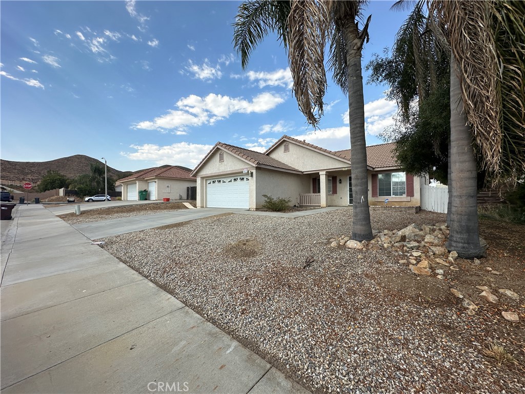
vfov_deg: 85.7
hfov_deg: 102.1
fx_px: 212
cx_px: 262
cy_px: 197
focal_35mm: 14
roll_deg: -0.3
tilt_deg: +1.7
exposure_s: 1/1575
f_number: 2.2
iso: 50
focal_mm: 2.22
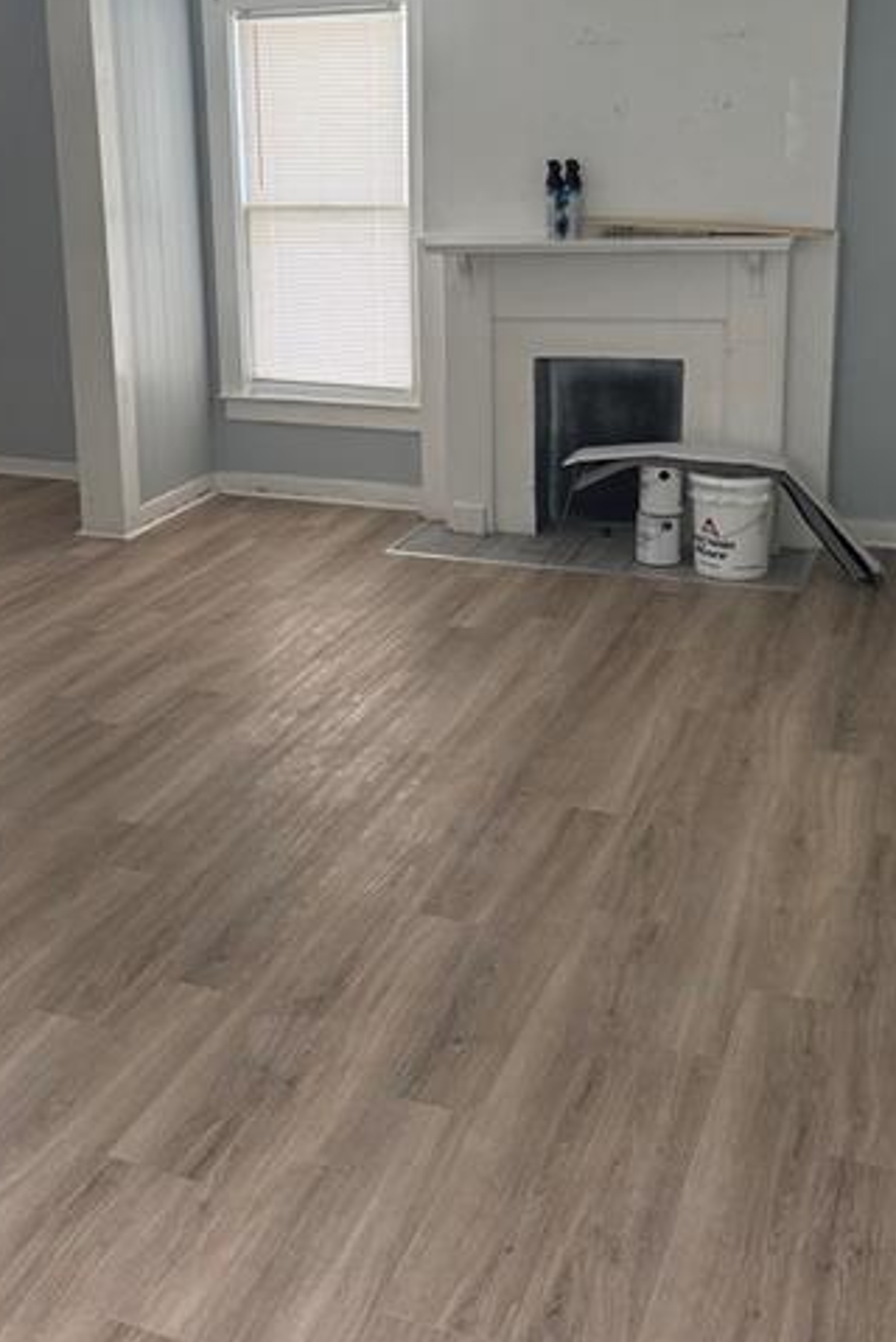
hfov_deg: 33.2
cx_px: 319
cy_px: 471
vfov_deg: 47.8
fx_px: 1491
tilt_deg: -13.3
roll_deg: +1.5
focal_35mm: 40
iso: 200
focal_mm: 6.76
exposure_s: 1/234
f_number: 1.78
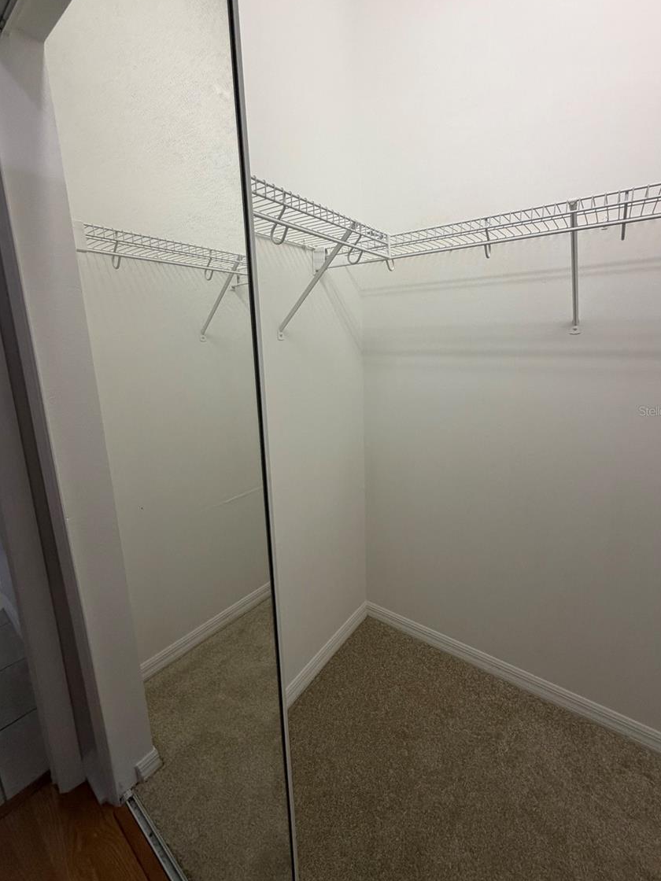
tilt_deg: -11.2
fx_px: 382
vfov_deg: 98.0
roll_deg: +1.1
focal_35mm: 15
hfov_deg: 81.7
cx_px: 341
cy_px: 411
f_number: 2.2
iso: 250
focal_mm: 2.22
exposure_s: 1/120
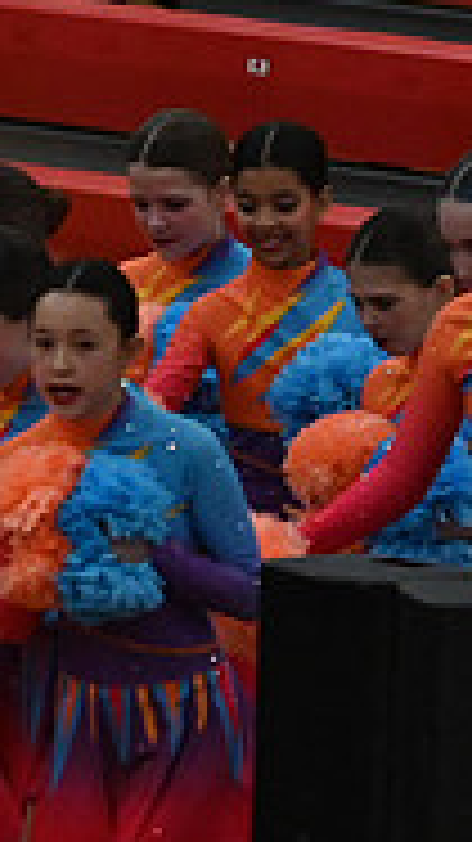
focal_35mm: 753
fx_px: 16777
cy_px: 570
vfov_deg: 2.9
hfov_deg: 1.6
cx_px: -827
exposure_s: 1/500
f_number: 4
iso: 5000
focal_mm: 155
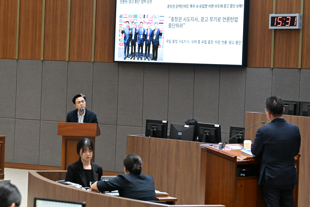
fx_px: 1205
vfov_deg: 9.8
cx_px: 155
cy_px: 104
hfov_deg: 14.7
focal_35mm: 140
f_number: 6.3
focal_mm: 140
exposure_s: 1/320
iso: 6400
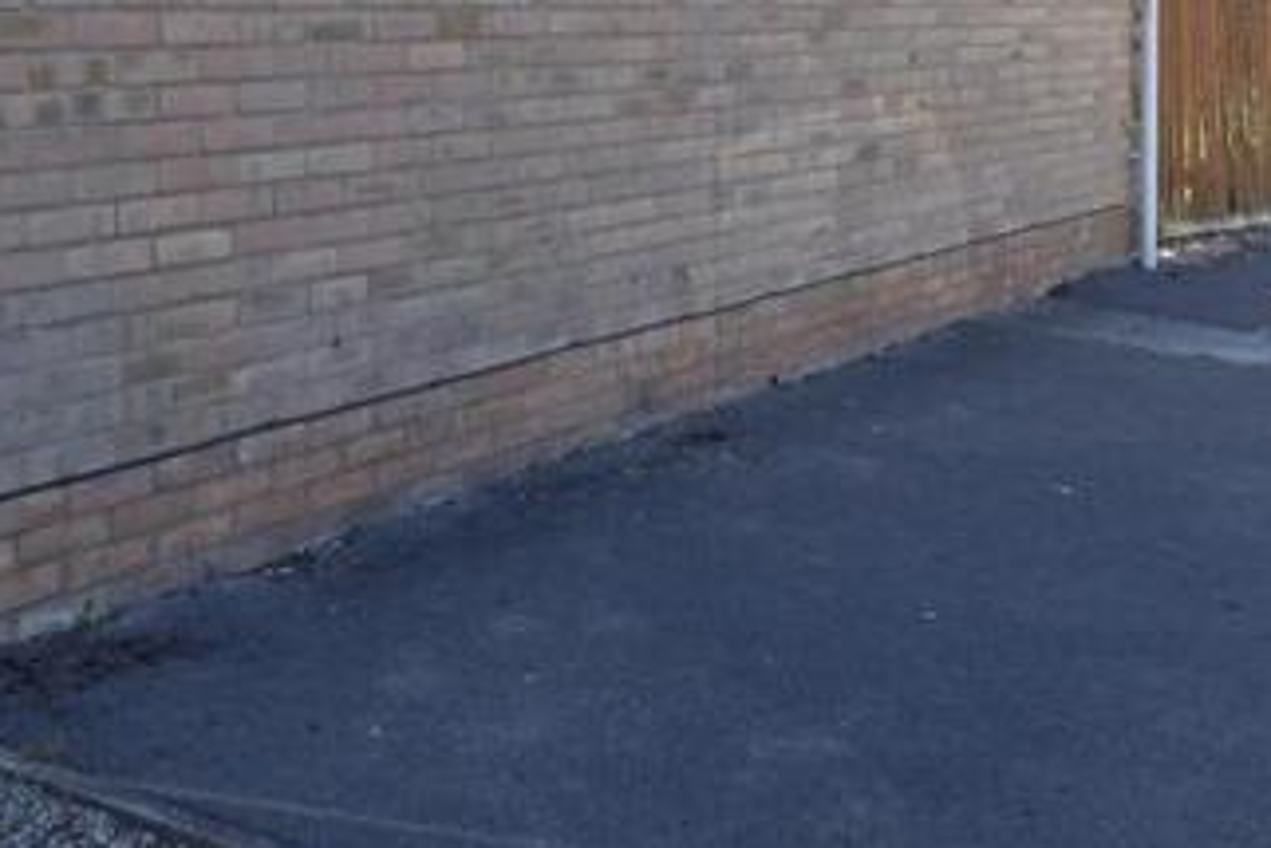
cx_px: 683
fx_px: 1943
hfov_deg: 36.2
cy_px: 41
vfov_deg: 23.8
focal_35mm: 55
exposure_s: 1/800
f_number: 10
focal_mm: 18
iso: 640
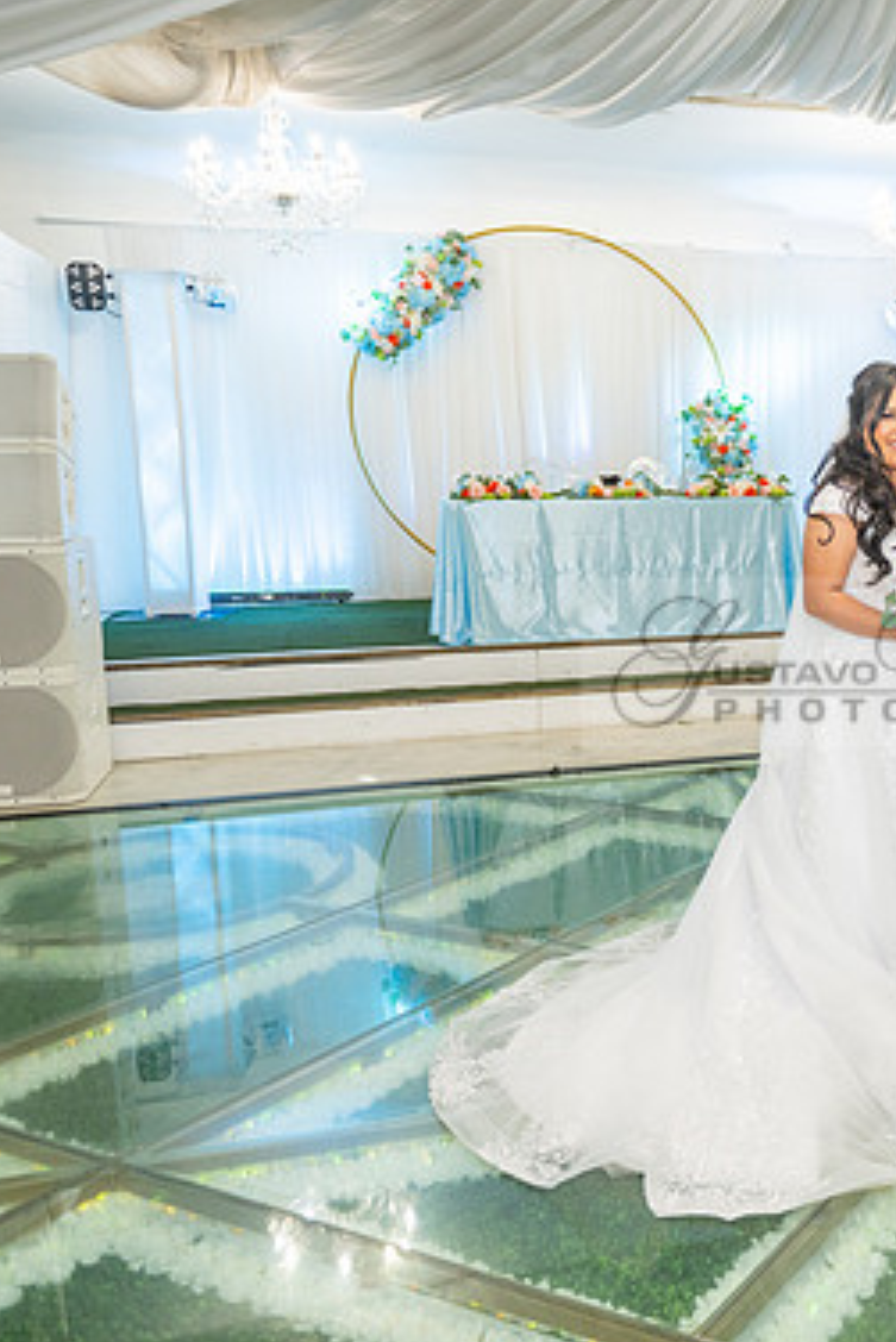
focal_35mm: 37
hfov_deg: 33.0
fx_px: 1380
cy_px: 662
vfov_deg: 51.9
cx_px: 892
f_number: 3.2
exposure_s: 1/160
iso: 800
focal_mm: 24
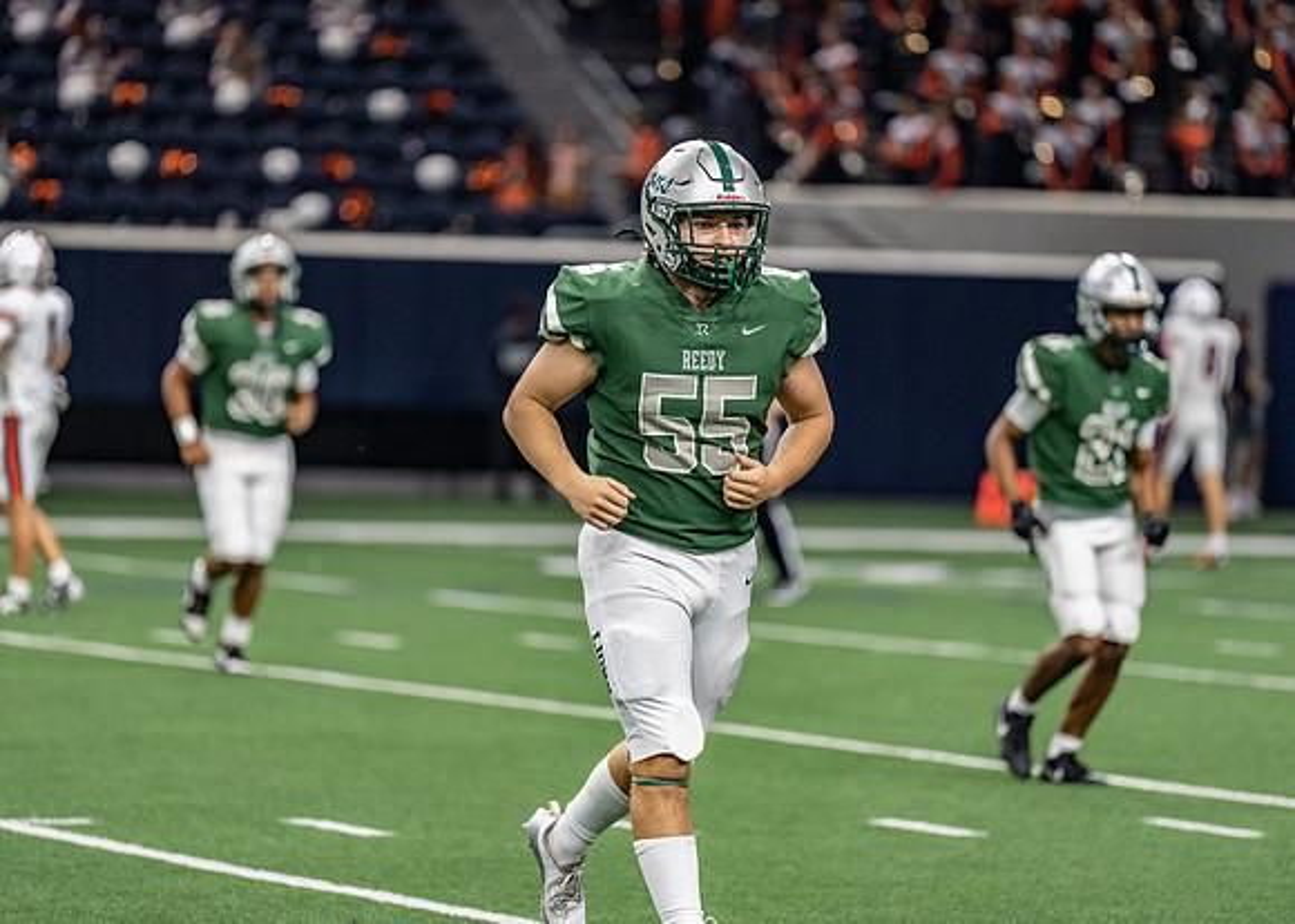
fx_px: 7786
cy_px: 462
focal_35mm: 212
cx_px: 648
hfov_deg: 9.5
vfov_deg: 6.8
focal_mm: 200
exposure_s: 1/1000
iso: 3200
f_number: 2.8
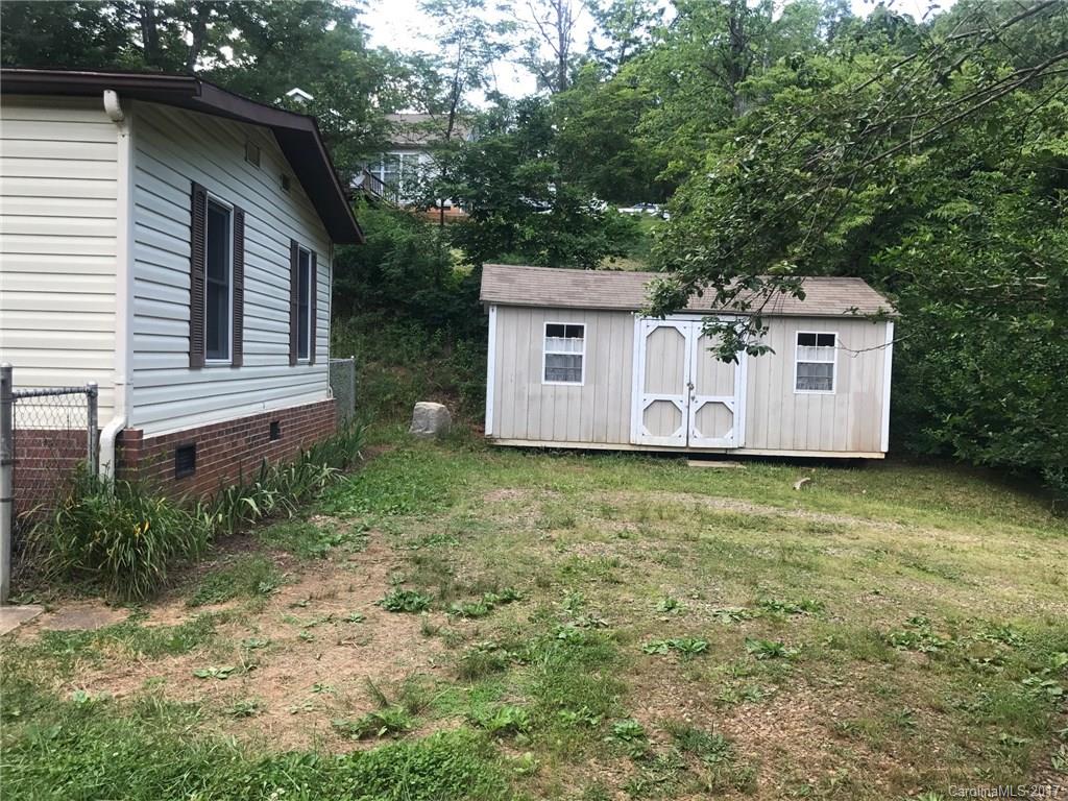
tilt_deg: -2.3
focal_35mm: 28
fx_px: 864
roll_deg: -0.7
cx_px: 534
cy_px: 400
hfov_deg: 63.4
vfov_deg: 49.7
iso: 20
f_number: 1.8
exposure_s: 1/168
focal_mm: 3.99
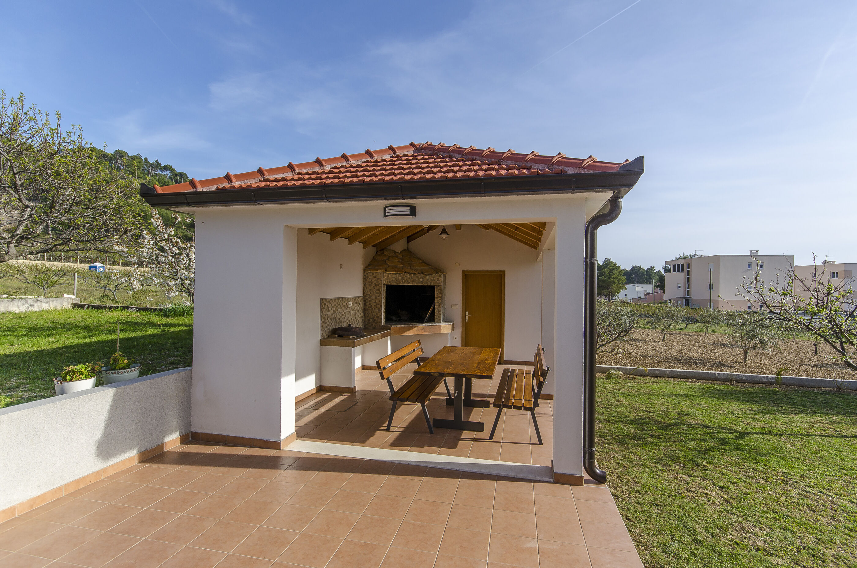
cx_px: 428
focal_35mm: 18
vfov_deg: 67.2
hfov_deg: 90.1
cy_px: 284
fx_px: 428
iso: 100
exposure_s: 1/500
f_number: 8
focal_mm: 12
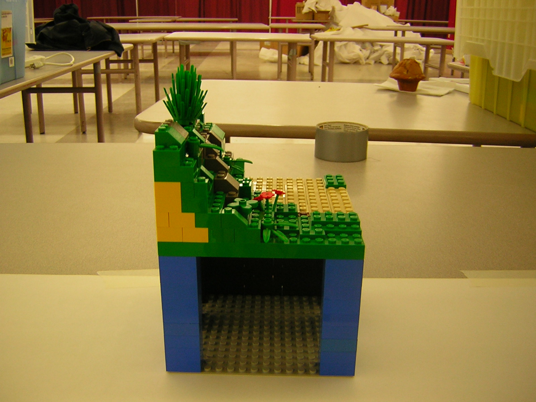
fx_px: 557
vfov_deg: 39.7
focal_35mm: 36
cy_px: 201
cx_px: 268
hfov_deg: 51.4
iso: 50
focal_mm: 4.7
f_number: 2.6
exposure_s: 1/6.9
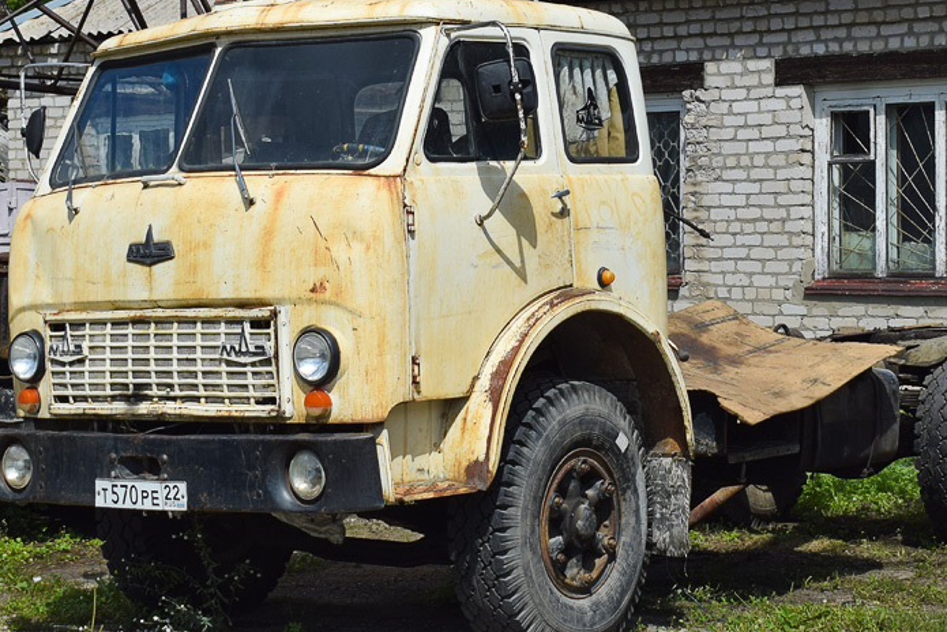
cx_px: 534
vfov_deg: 15.5
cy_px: 204
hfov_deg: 23.1
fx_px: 2316
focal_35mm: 88
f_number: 7.1
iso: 200
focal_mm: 34
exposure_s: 1/1250
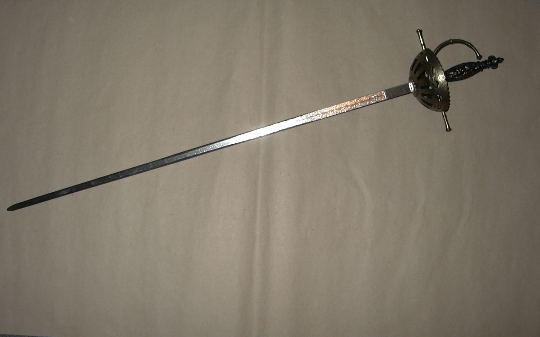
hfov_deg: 51.5
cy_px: 165
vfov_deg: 33.6
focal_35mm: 38
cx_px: 272
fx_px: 559
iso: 100
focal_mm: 5.4
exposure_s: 1/64.1
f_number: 2.8
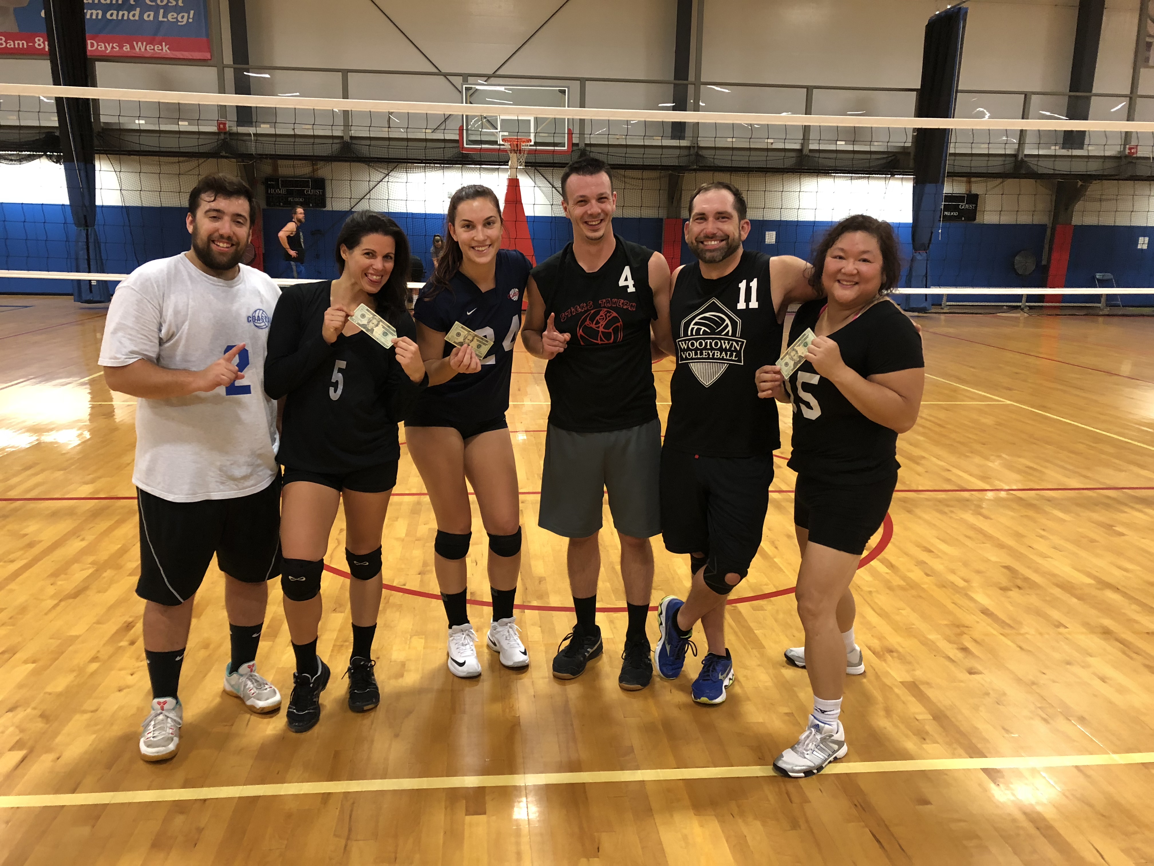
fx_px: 933
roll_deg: -0.1
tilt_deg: -10.8
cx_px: 577
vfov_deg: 49.7
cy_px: 433
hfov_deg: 63.4
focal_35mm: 28
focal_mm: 3.99
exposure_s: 1/15
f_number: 1.8
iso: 80
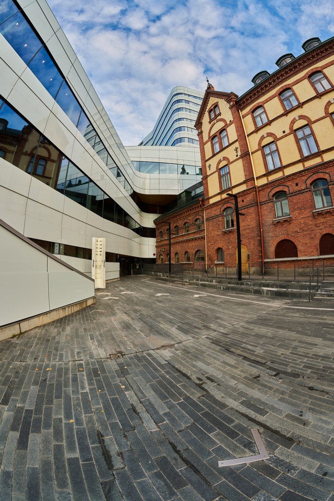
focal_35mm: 14
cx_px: 167
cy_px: 250
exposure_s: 1/50
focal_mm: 14
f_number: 10
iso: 100
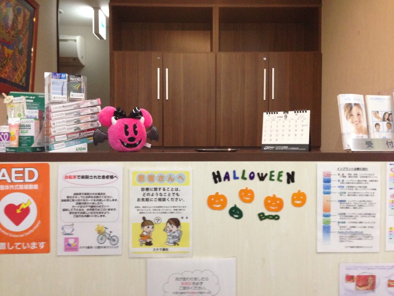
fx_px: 376
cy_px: 148
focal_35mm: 33
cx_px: 197
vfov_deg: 42.9
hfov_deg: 55.4
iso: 320
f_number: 2.4
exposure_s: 1/20
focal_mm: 4.12
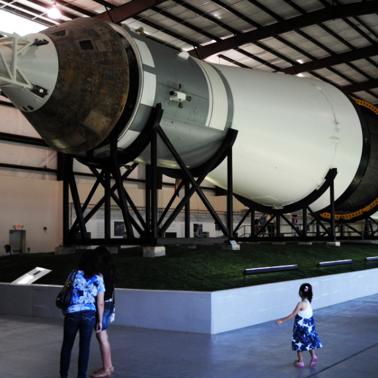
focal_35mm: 49
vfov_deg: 34.7
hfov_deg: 34.2
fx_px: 605
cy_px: 195
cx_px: 270
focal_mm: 22
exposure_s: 1/80
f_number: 3.8
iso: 320
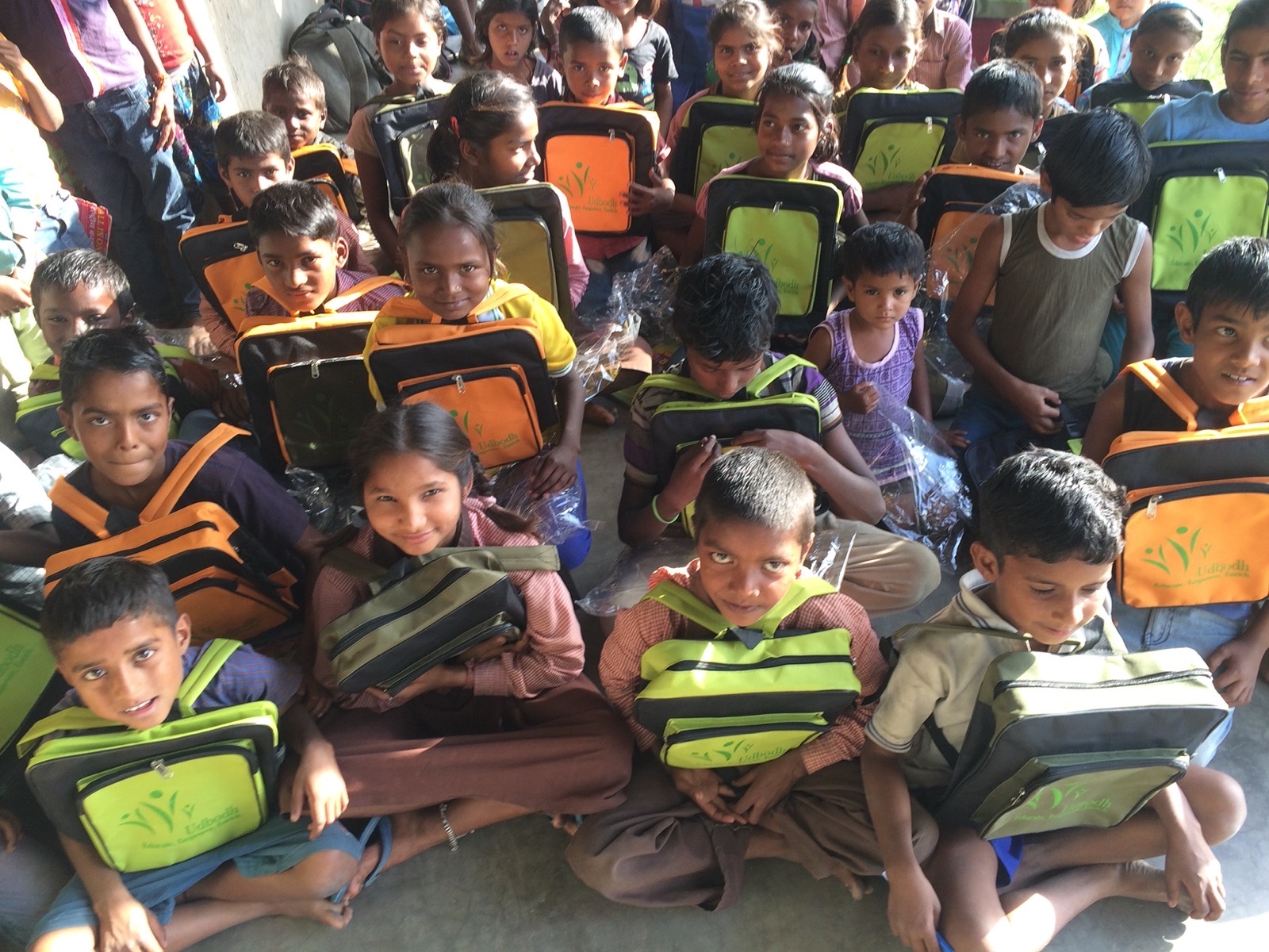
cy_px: 476
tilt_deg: -38.5
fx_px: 1063
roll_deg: +6.4
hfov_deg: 61.7
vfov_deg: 48.2
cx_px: 634
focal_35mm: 29
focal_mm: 4.15
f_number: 2.2
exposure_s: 1/100
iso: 40
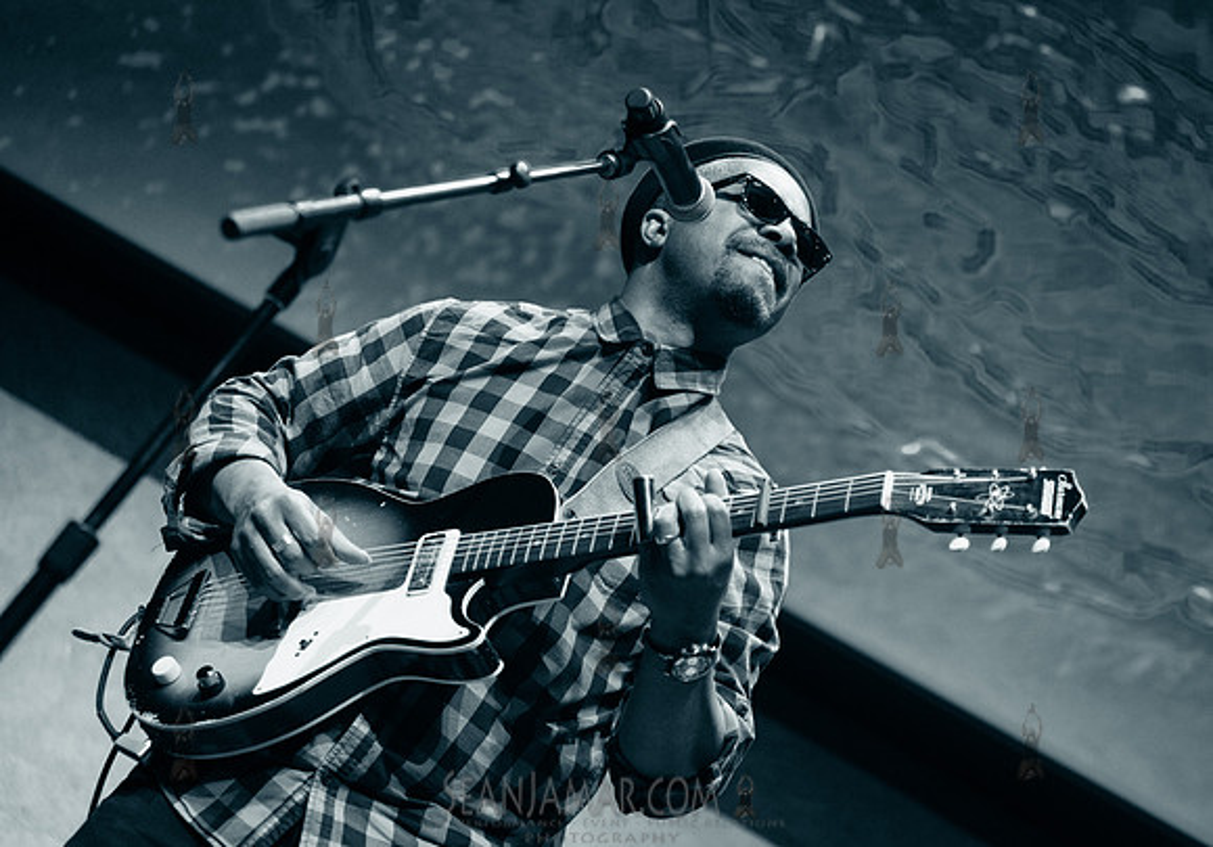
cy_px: 410
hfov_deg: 23.1
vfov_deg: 16.3
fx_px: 2965
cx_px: 667
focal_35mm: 87
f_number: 2.8
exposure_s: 1/400
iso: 3200
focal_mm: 80
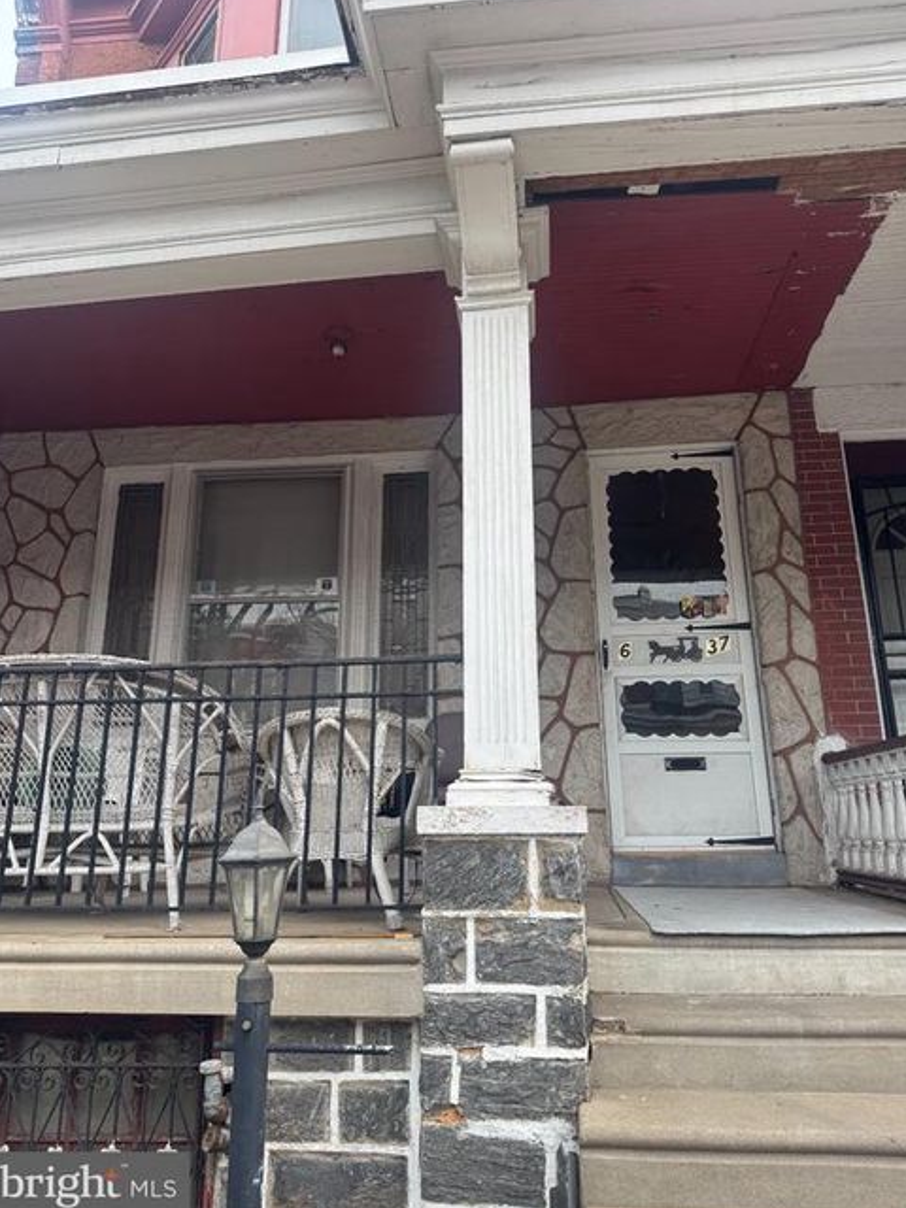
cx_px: 457
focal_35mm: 25
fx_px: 872
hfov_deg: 54.9
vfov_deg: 69.4
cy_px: 590
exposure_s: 1/1010
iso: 80
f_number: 1.78
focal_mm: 6.76
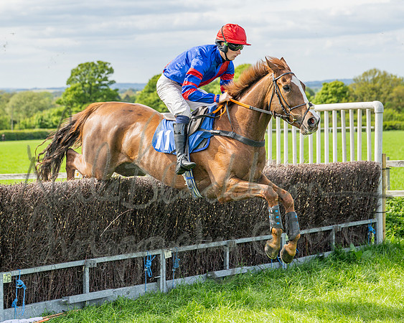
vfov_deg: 13.7
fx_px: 1343
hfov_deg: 17.1
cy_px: 118
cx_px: 214
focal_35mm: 112
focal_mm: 70
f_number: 4
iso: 200
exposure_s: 1/1600
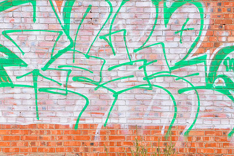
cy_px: 50
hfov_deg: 15.1
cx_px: 115
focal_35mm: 136
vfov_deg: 10.0
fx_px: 883
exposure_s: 1/200
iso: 200
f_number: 18
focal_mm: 60
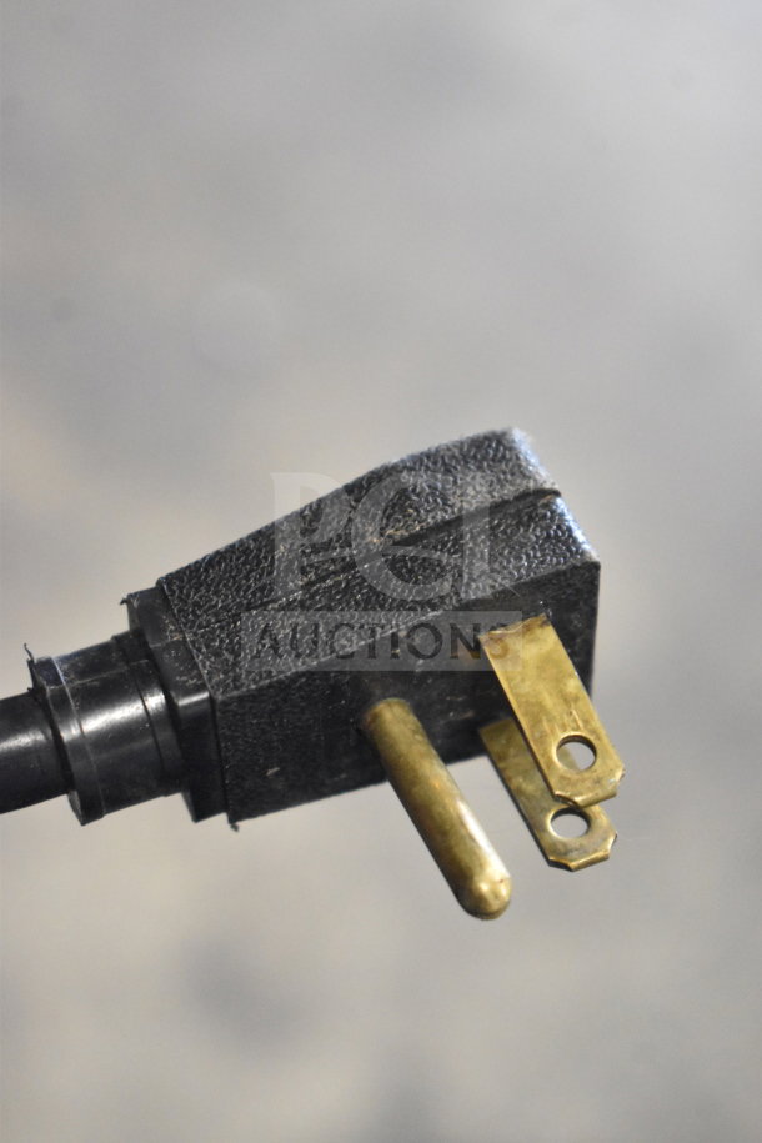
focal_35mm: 82
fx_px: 2619
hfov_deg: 16.6
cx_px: 381
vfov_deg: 24.6
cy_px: 572
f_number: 5.6
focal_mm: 55
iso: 8000
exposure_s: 1/100
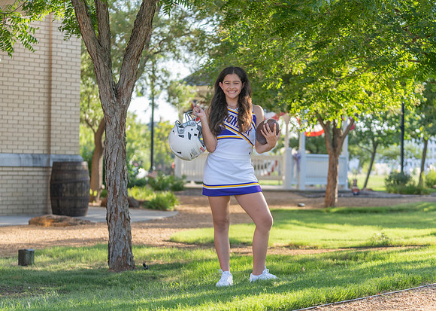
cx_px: 231
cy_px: 167
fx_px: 1014
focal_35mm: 82
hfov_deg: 24.3
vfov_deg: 17.4
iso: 100
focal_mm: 70
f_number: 2.8
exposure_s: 1/320
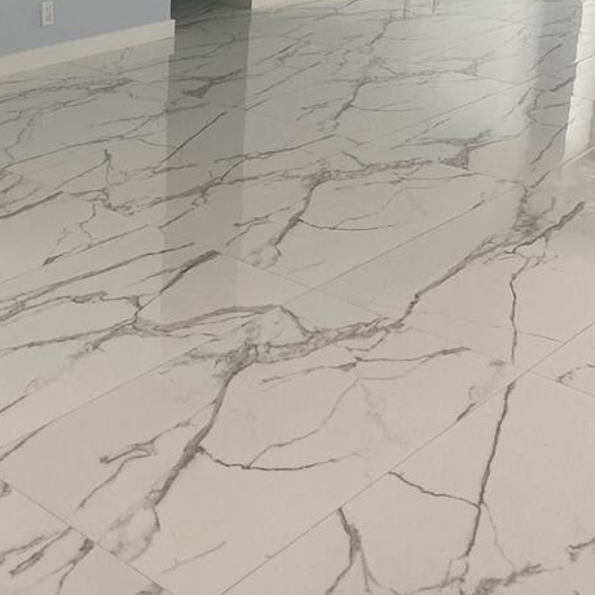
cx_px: 39
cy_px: 78
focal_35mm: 60
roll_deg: +0.3
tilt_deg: -14.9
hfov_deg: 27.4
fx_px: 1167
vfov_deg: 27.7
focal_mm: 4.25
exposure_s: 1/120
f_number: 1.8
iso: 64
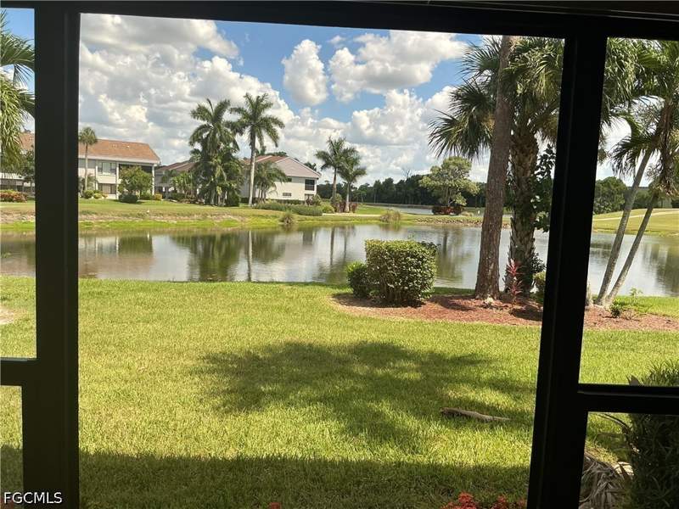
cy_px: 254
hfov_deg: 61.7
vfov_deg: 48.2
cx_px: 340
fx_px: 569
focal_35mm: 29
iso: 25
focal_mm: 3
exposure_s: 1/816
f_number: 1.8
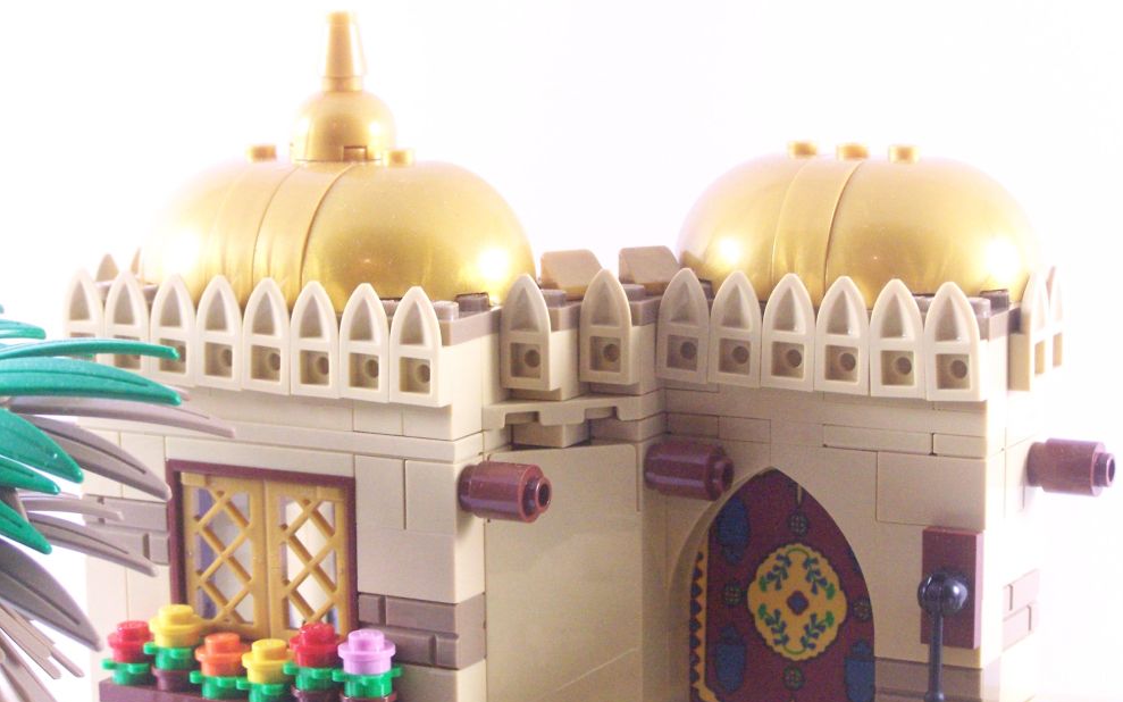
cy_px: 300
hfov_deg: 23.0
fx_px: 2754
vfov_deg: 14.5
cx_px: 562
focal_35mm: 90
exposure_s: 1/60
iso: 400
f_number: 4
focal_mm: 13.7
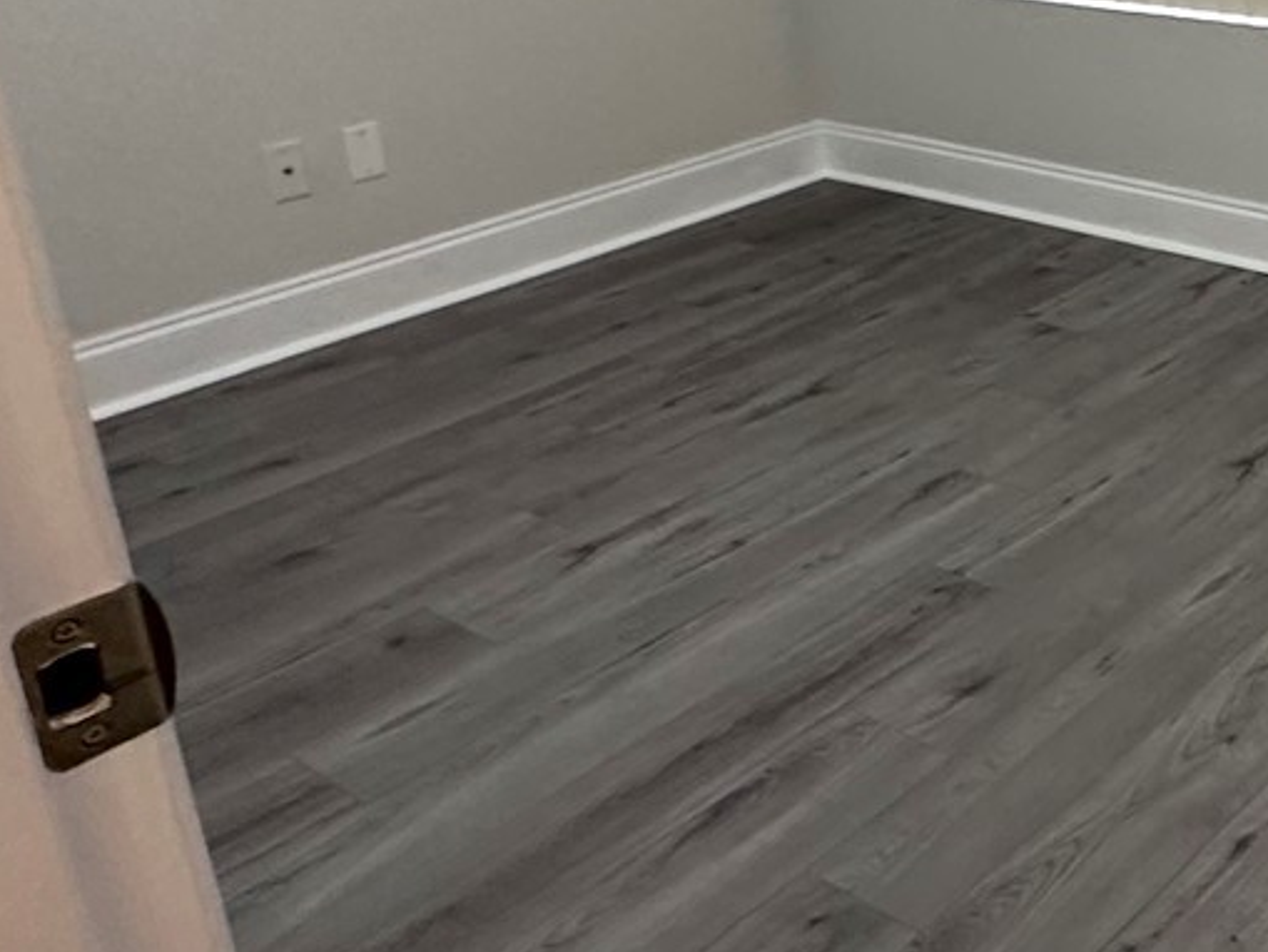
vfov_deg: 31.6
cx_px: 1373
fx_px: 1612
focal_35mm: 44
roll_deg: +2.3
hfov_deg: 36.7
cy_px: 125
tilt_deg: -13.0
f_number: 2.2
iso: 320
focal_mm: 2.22
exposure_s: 1/120
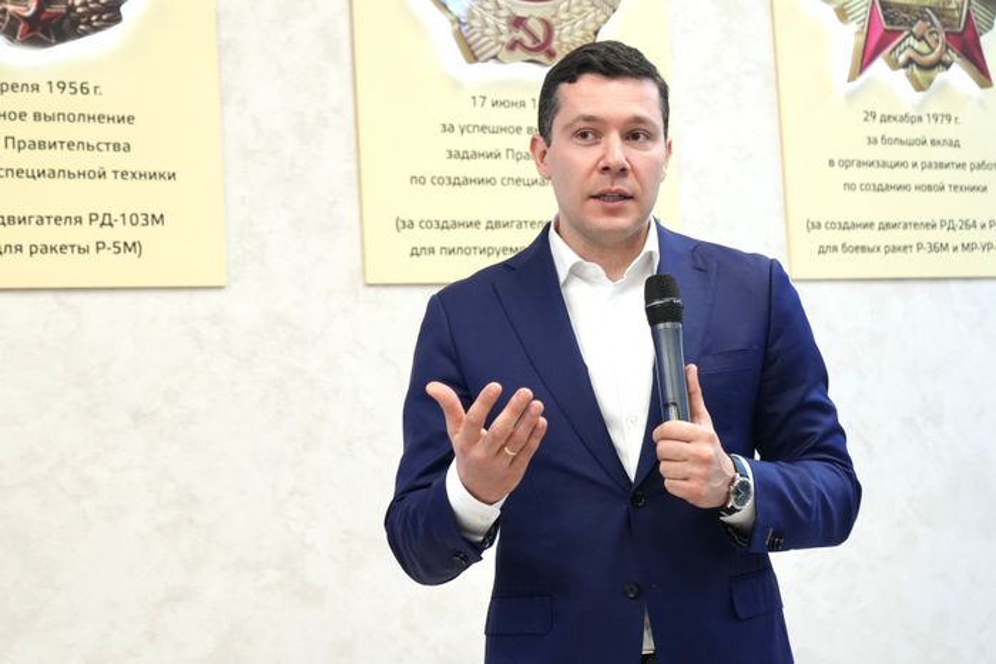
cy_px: 332
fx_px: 1715
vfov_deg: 21.9
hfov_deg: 32.4
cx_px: 498
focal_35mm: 62
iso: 3200
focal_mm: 62
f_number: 5.6
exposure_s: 1/160
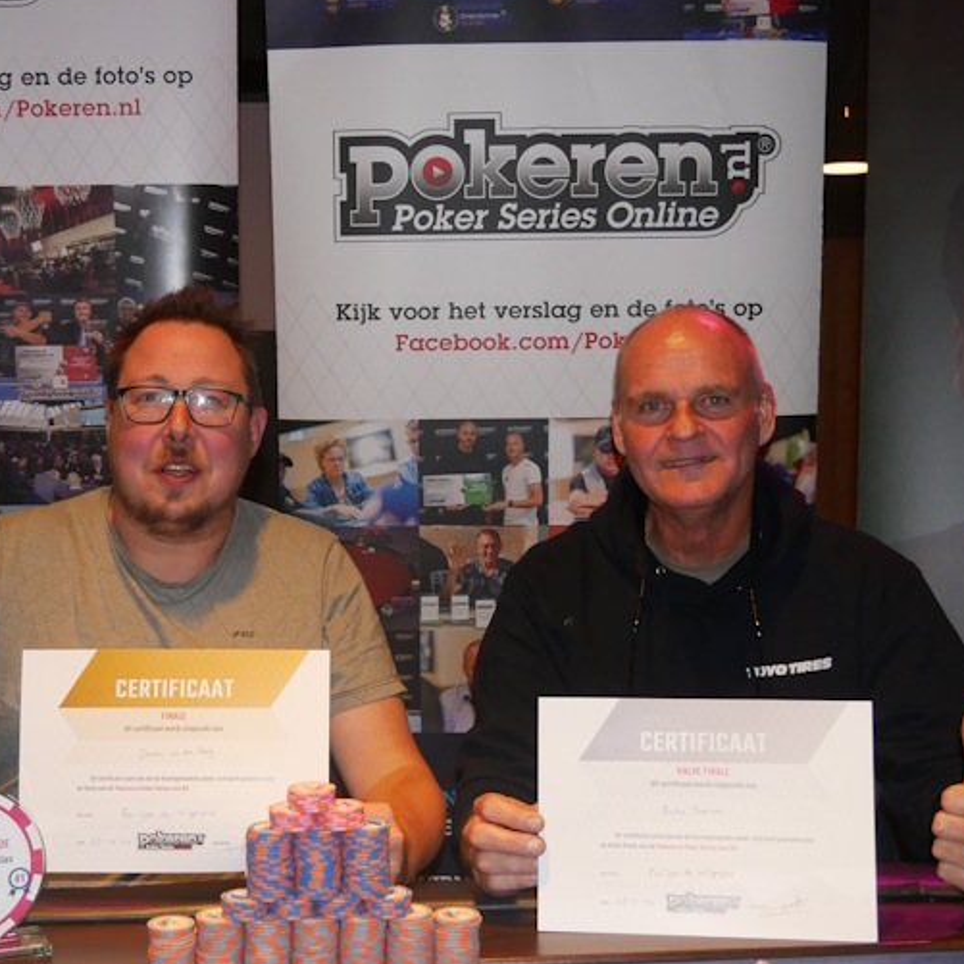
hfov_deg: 32.0
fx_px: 1670
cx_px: 354
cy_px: 517
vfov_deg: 32.2
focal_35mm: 53
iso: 800
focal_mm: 15
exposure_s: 1/60
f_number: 3.7
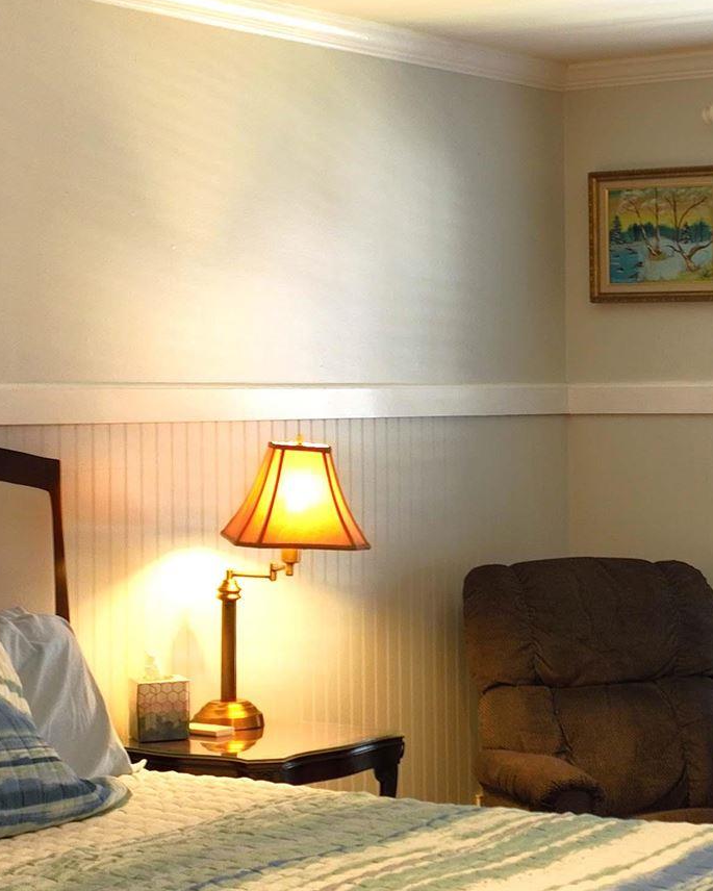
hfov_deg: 18.2
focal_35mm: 84
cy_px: 390
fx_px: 2215
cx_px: 544
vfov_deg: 22.7
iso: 160
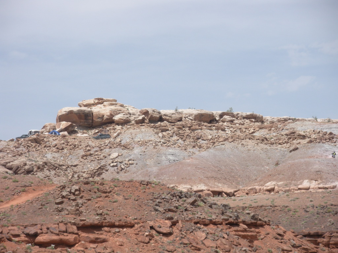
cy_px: 126
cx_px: 169
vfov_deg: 12.2
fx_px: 1181
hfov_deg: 16.3
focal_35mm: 121
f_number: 5.3
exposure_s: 1/466
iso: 64
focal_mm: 21.2
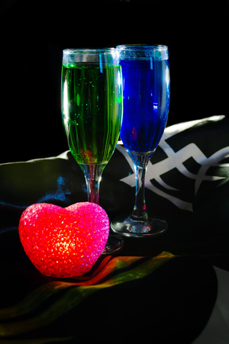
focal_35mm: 51
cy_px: 172
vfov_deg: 38.9
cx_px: 114
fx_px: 487
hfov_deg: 26.4
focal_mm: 34
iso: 100
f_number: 5.6
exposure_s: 1.3
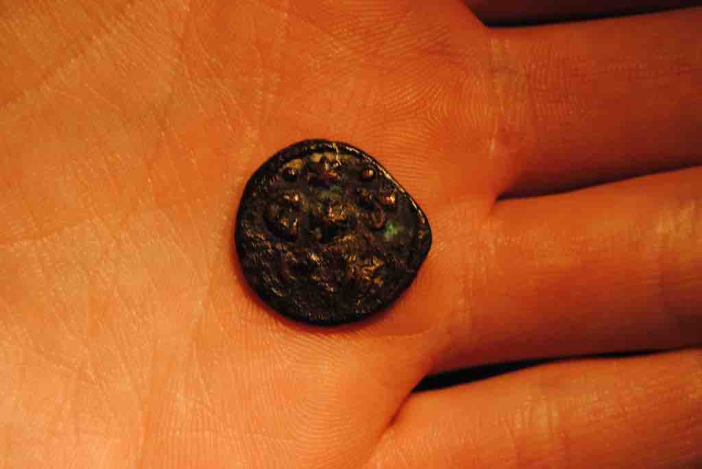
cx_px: 351
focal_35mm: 82
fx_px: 1610
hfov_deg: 24.6
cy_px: 234
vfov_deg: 16.6
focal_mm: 55
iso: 200
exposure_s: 1/60
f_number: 5.6
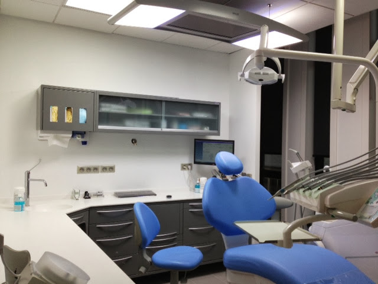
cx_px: 189
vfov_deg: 42.9
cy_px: 142
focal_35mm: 33
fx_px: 360
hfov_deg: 55.4
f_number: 2.4
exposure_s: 1/120
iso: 80
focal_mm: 4.13
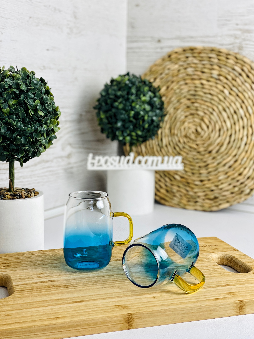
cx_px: 127
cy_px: 170
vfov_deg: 36.8
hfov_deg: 28.0
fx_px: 509
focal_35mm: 52
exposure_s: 1/100
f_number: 2
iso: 25
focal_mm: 6
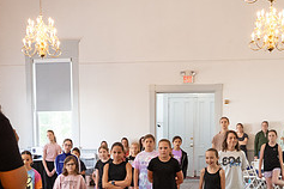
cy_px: 240
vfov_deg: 16.0
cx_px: 132
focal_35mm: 81
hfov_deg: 25.1
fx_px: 639
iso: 1600
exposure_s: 1/200
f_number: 4
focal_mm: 28
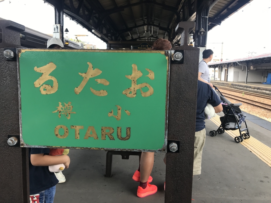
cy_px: 102
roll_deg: -1.5
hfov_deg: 63.4
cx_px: 136
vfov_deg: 49.7
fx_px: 219
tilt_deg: -6.5
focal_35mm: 28
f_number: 1.8
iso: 20
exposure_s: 1/250
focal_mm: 3.99
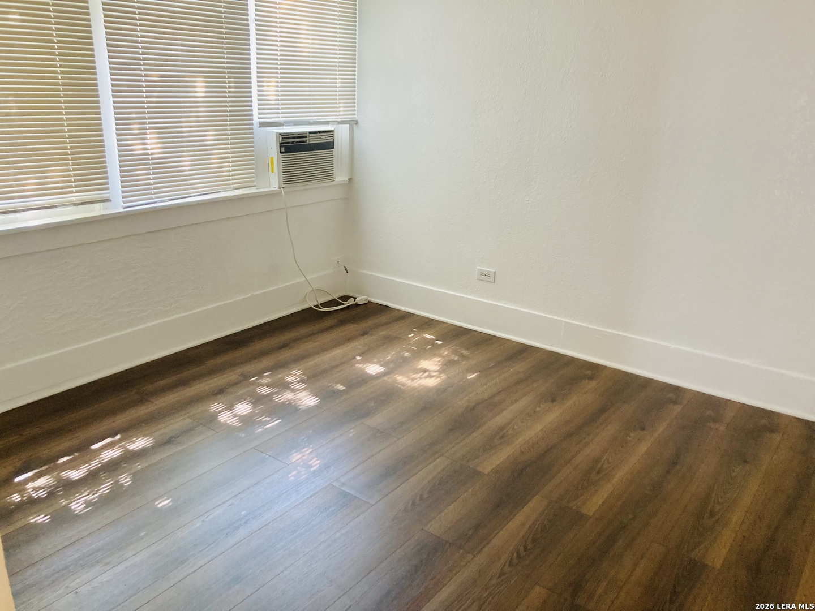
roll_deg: -1.7
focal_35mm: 28
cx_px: 408
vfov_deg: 49.7
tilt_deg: -16.4
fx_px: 659
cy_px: 306
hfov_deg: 63.4
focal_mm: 3.99
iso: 200
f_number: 1.8
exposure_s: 1/60
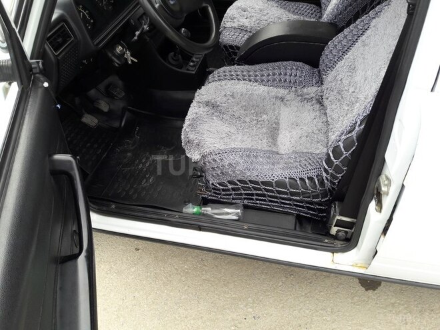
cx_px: 220
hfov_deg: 63.4
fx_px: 356
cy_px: 165
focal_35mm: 28
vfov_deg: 49.7
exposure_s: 1/230
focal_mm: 3.7
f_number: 1.9
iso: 40
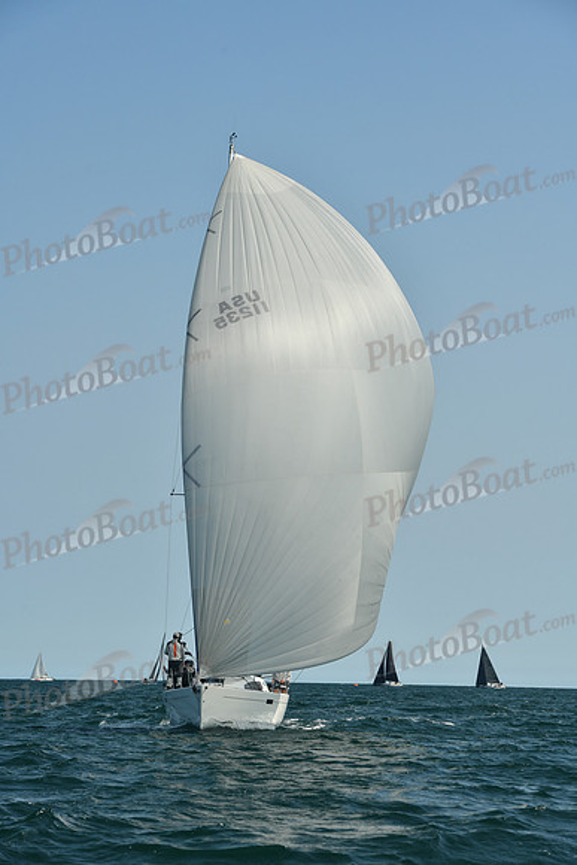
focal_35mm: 112
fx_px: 2691
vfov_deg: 18.3
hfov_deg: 12.2
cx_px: 288
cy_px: 432
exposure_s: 1/640
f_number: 8
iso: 320
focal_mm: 112
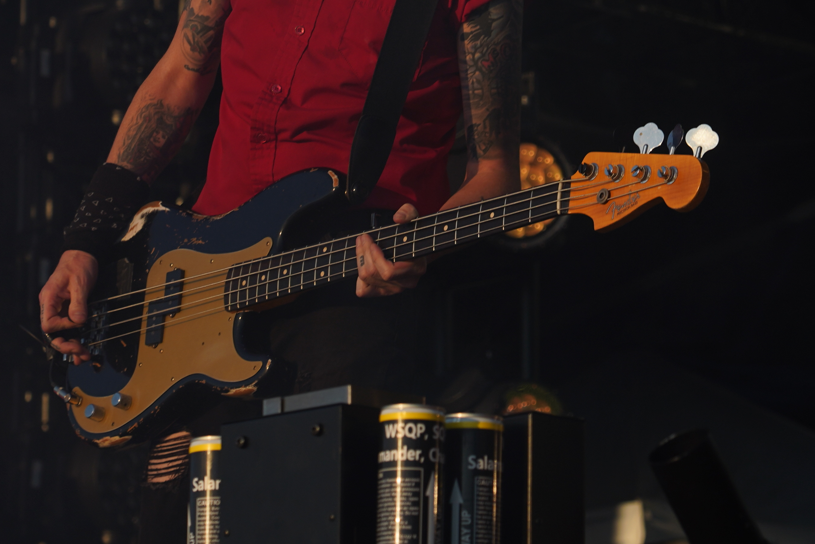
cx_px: 639
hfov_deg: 8.8
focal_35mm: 233
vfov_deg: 5.9
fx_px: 5275
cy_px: 166
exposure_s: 1/400
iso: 100
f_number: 7.1
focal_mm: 105
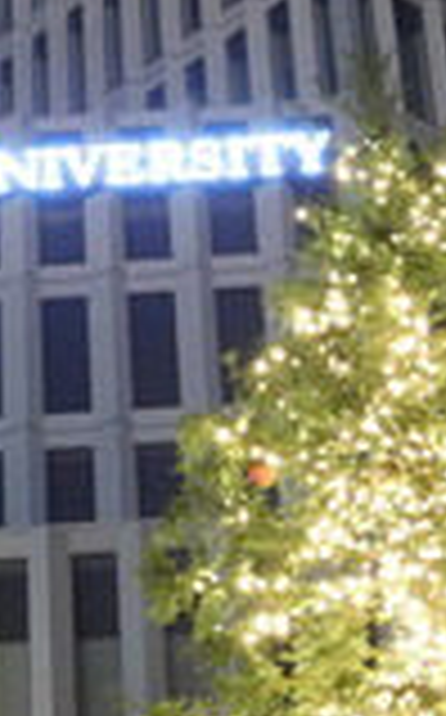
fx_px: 2418
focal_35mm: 124
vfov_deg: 16.8
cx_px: 131
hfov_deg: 10.5
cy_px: 417
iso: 800
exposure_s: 1/3
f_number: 3.8
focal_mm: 9
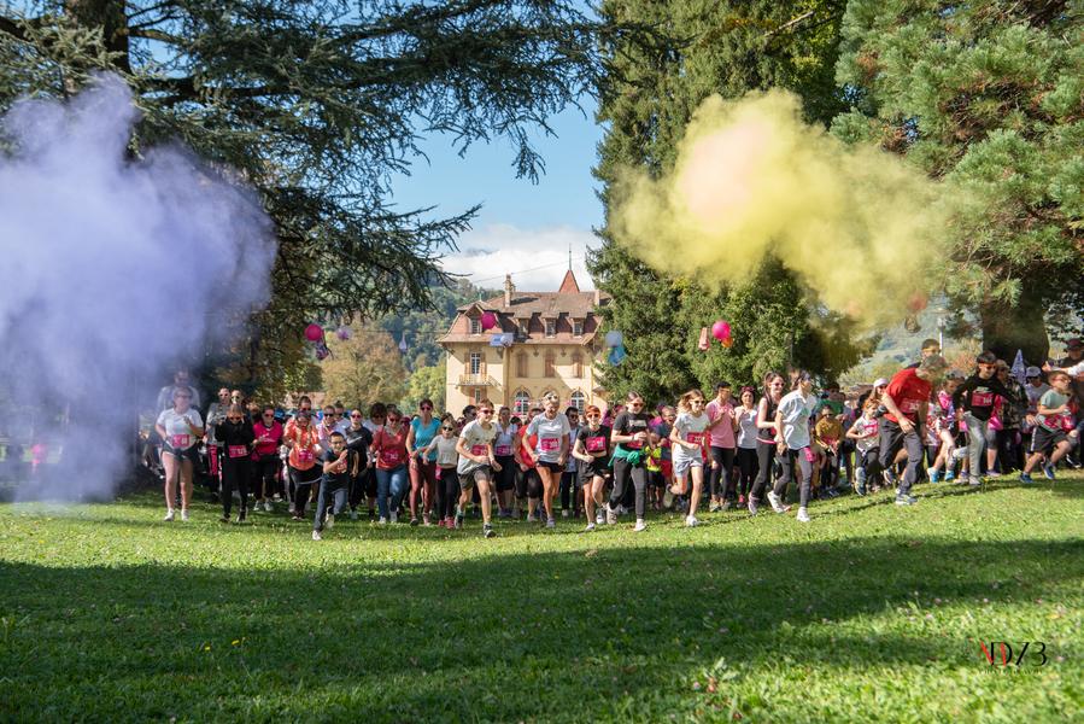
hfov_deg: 44.5
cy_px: 362
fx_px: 1325
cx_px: 542
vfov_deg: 30.5
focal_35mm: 44
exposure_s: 1/500
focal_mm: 44
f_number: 7.1
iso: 400
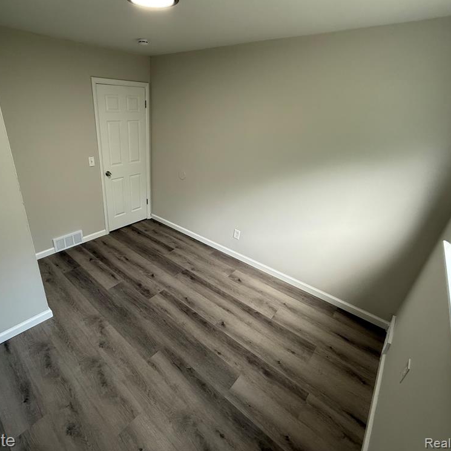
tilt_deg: -24.4
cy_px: 220
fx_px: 251
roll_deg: -1.8
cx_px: 176
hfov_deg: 82.8
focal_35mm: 17
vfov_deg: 84.0
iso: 160
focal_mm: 2.22
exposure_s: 1/120
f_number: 2.2
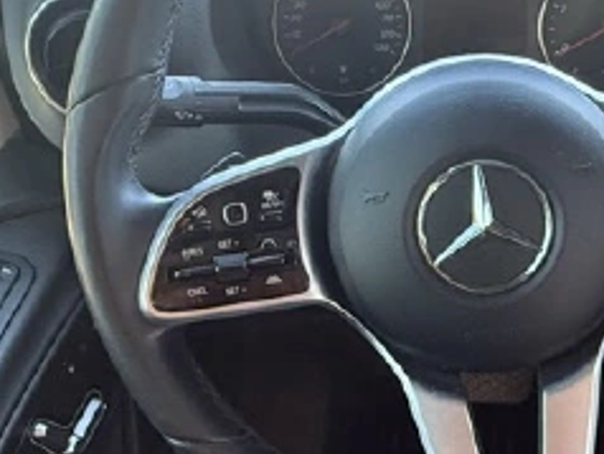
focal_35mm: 47
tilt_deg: -42.1
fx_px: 821
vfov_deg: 30.9
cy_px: 251
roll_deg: +1.6
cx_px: 406
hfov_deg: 39.9
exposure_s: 1/60
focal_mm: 2.22
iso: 400
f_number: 2.2
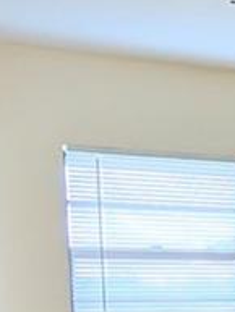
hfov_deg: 13.9
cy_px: 394
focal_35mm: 99
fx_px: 895
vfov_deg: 18.6
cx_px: 371
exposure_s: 1/134
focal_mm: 2.02
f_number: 1.7
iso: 67
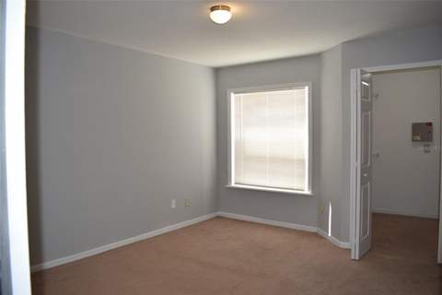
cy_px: 148
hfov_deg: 67.4
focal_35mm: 27
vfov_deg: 47.9
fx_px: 331
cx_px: 221
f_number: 5.6
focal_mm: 18
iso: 560
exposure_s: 1/125
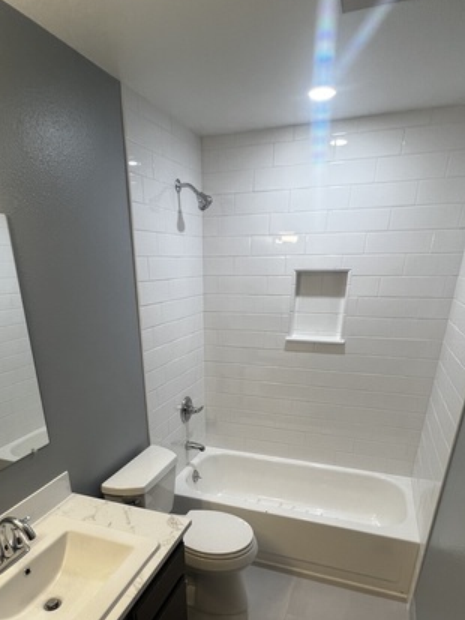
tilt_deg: -25.6
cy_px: 454
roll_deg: +0.4
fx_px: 376
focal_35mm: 21
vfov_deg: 74.2
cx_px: 207
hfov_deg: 63.3
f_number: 1.8
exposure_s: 1/120
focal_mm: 1.57
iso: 125
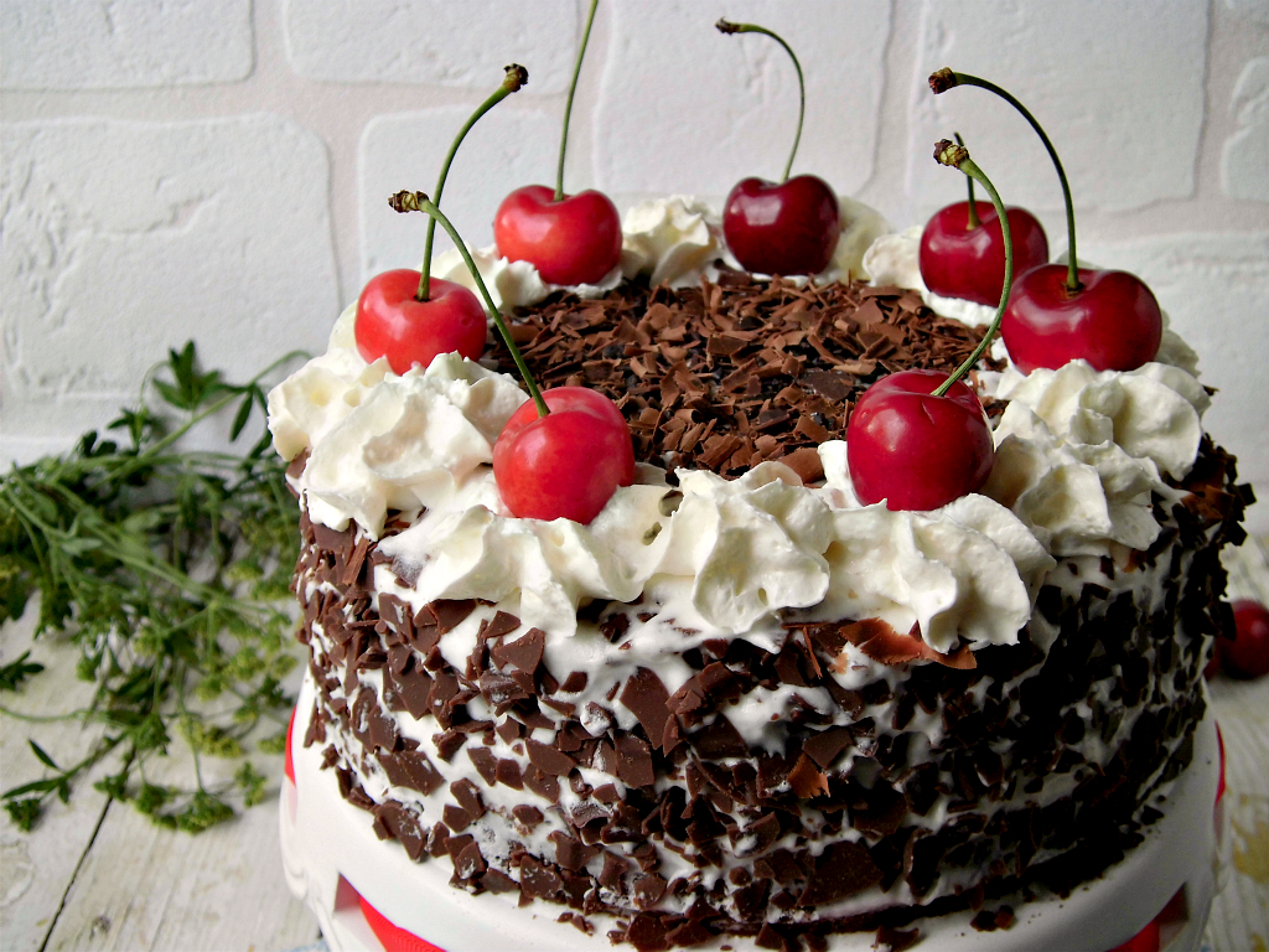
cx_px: 634
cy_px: 476
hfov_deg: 40.4
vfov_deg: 30.9
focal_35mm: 47
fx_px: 1723
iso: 100
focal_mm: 8.3
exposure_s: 1/100
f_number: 3.4
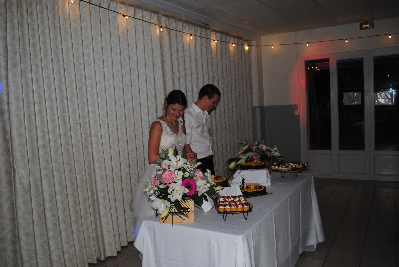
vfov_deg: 43.7
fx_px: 333
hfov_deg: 61.9
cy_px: 134
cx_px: 200
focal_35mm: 30
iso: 200
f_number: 3.8
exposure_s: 1/60
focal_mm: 20
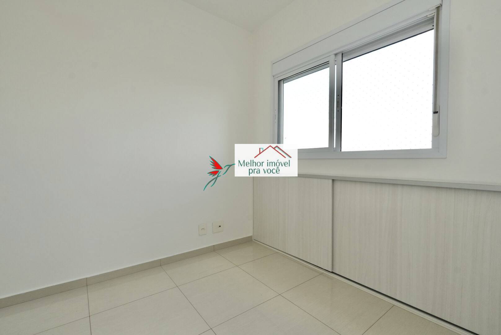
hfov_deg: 94.9
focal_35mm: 16
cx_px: 250
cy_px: 168
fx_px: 230
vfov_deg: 72.2
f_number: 11
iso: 1250
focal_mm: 11
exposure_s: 1/160
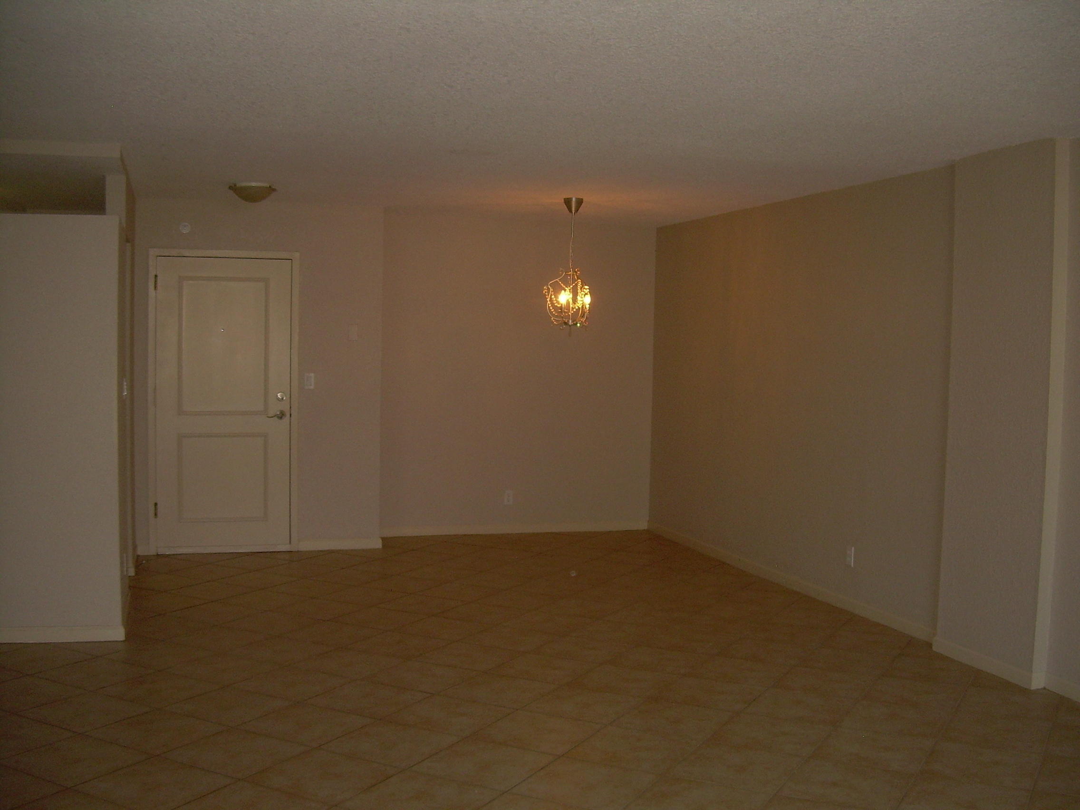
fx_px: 1186
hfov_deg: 49.0
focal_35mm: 38
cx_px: 540
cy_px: 405
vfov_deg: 37.7
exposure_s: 1/60
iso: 109
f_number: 2.8
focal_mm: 6.3
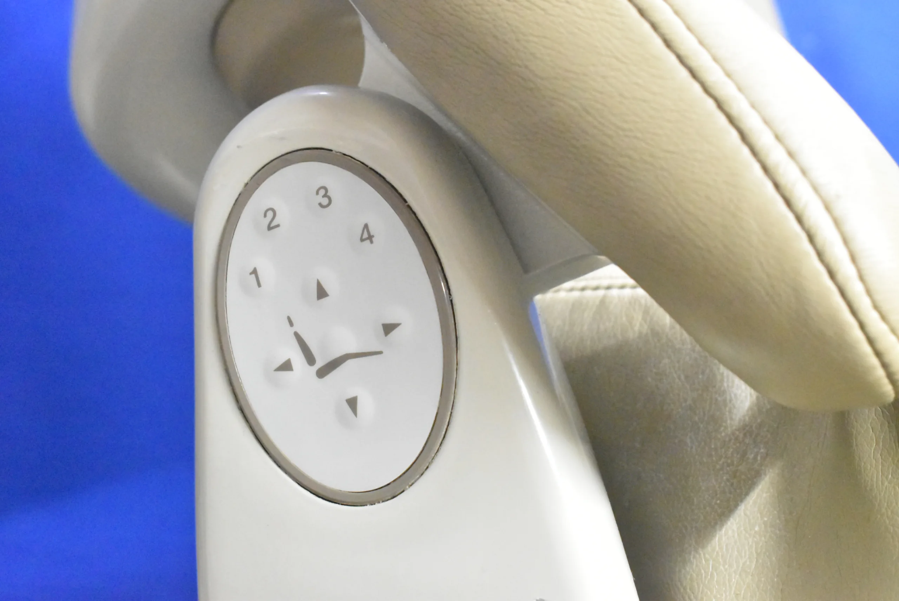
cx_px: 450
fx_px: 1499
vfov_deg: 22.7
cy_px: 300
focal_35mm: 60
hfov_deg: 33.4
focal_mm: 40
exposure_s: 1/60
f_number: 8
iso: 16000
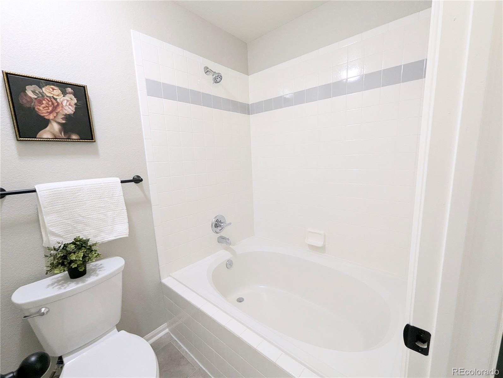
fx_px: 189
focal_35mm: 13
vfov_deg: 90.1
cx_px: 252
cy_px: 189
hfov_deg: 106.1
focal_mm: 1.95
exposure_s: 1/60
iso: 200
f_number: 2.2
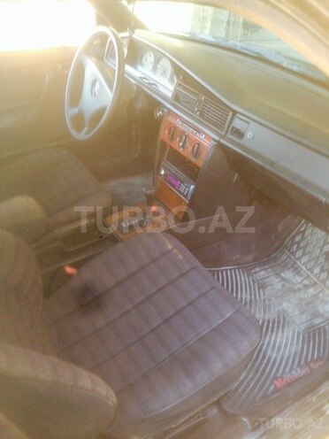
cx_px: 164
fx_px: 418
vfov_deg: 55.4
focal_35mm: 33
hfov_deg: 42.9
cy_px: 220
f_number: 2.4
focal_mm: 4.12
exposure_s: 1/20
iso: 125
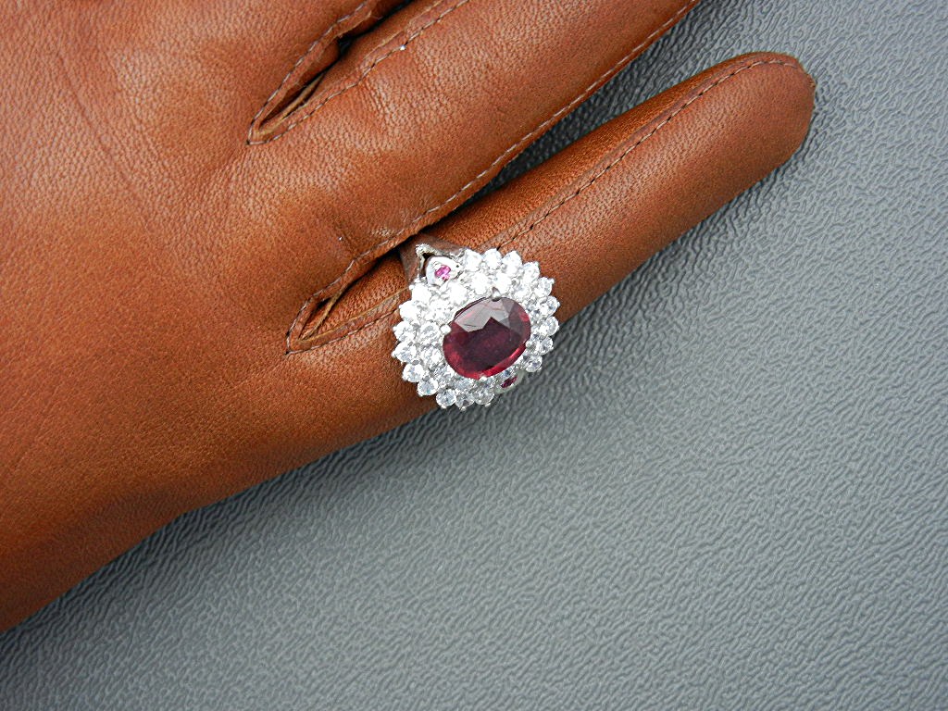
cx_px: 474
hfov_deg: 28.6
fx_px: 1862
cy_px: 356
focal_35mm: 68
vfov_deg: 21.6
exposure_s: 1/6.7
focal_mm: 12.2
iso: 200
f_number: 4.1
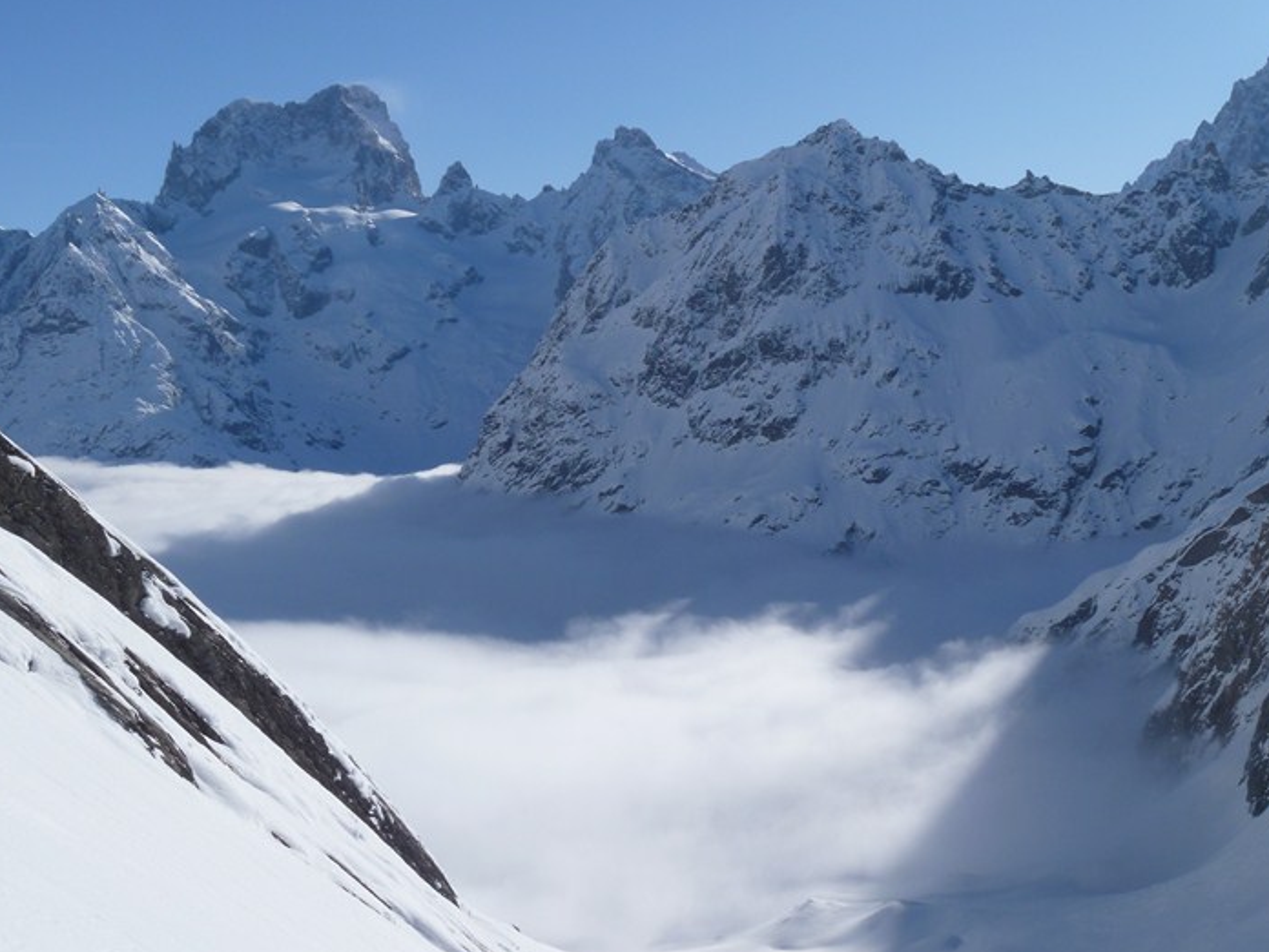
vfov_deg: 27.0
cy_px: 447
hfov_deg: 35.5
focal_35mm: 54
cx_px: 682
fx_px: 1980
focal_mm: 8.3
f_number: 6.3
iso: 80
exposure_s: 1/500
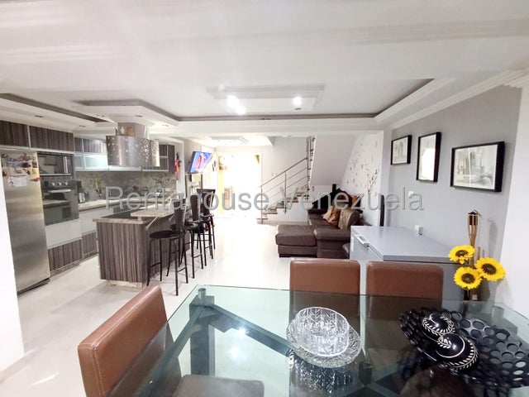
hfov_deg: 94.5
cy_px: 198
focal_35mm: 16
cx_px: 264
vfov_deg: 78.1
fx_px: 245
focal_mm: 1.65
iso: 640
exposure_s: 1/33.3
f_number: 2.2
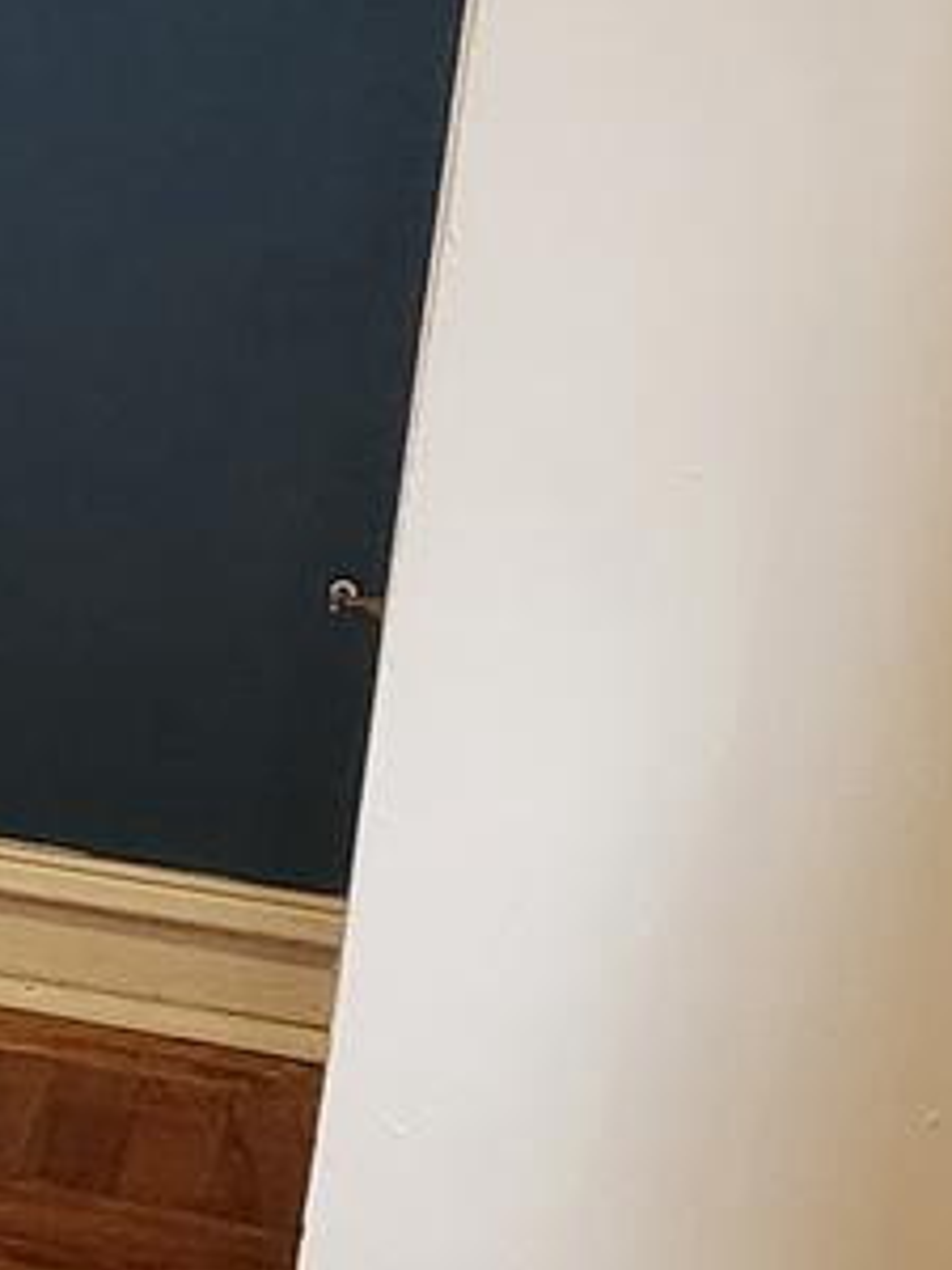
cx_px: -3292
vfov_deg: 12.5
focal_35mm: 157
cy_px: 190
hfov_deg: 6.6
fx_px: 5757
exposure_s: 1/120
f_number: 1.8
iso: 400
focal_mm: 6.4
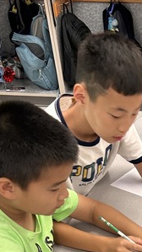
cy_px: 279
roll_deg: +0.7
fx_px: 474
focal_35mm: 71
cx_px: 194
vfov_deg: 27.2
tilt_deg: -41.3
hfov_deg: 16.0
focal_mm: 5.7
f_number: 1.5
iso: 125
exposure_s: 1/120
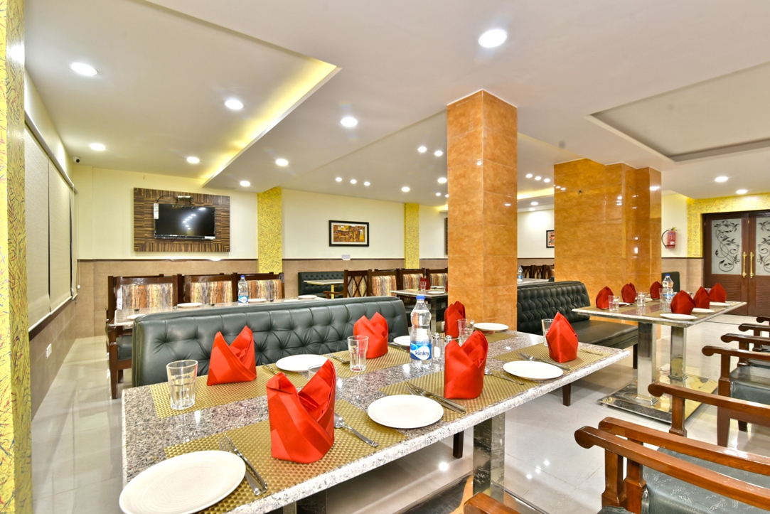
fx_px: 342
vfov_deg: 73.8
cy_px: 257
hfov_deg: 96.7
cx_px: 385
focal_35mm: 16
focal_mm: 16
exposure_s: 1/25
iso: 800
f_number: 8
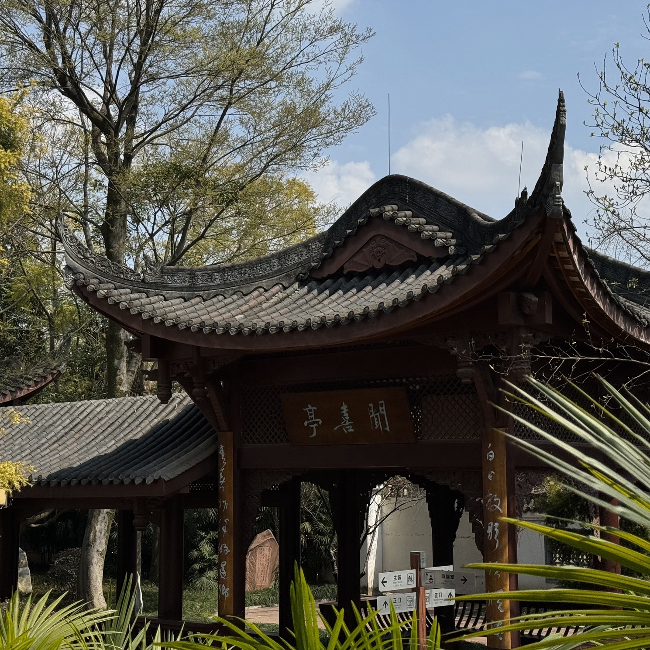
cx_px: 302
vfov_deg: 30.0
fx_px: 1211
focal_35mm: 57
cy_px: 323
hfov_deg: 30.0
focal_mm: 6.86
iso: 64
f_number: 1.78
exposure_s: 1/9009
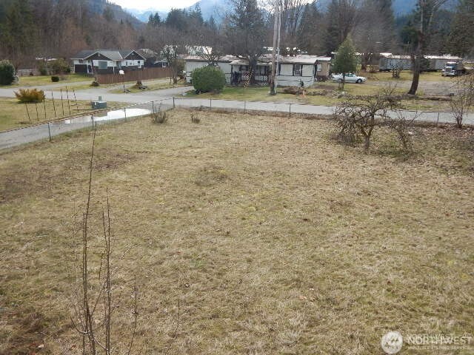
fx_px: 424
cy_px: 178
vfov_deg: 45.4
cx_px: 237
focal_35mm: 31
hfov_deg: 58.4
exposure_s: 1/800
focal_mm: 5.6
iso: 125
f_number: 3.2
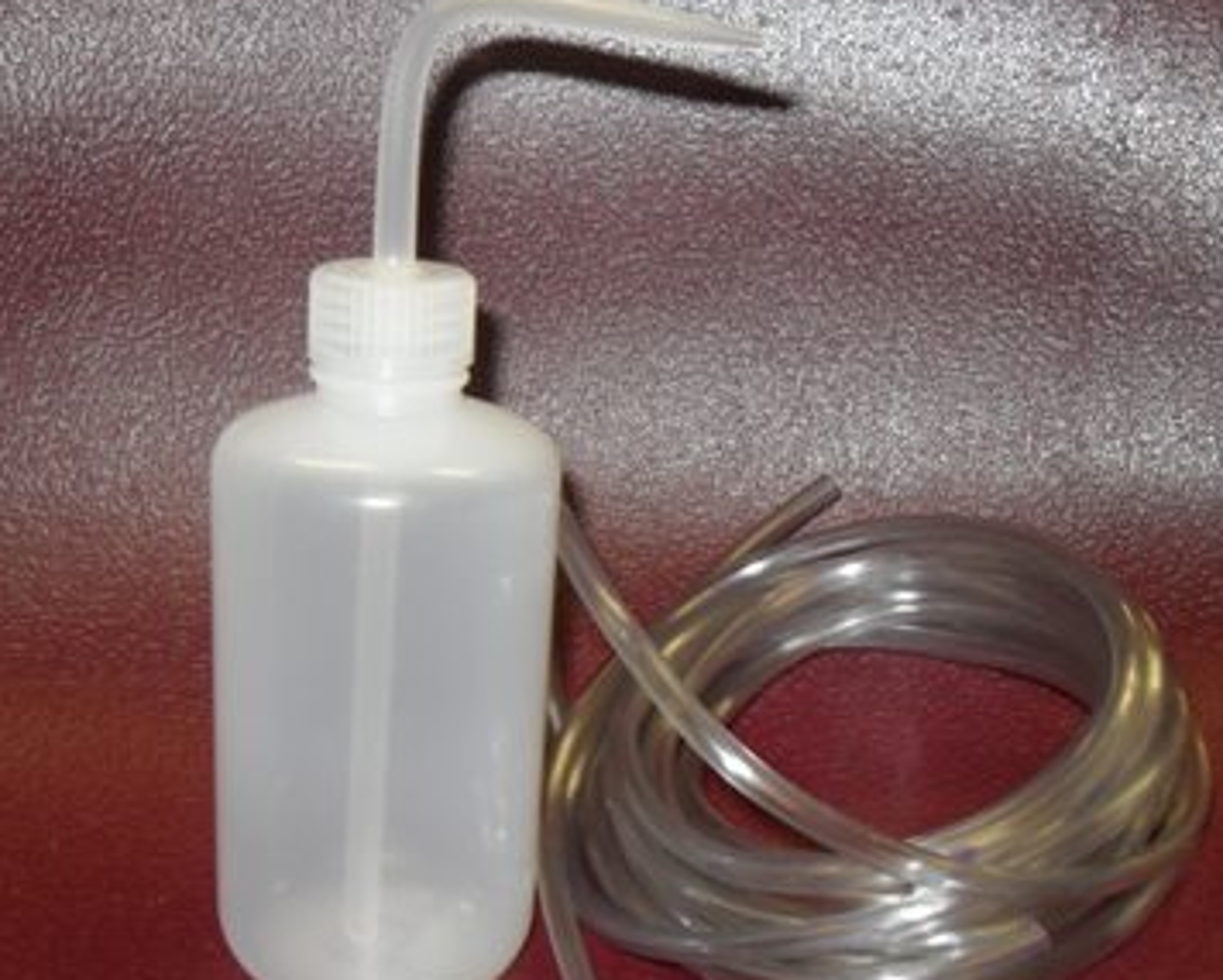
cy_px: 523
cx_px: 543
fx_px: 1557
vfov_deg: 34.9
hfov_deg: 42.8
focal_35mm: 43
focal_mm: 6.2
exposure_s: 1/45
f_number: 2.8
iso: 200
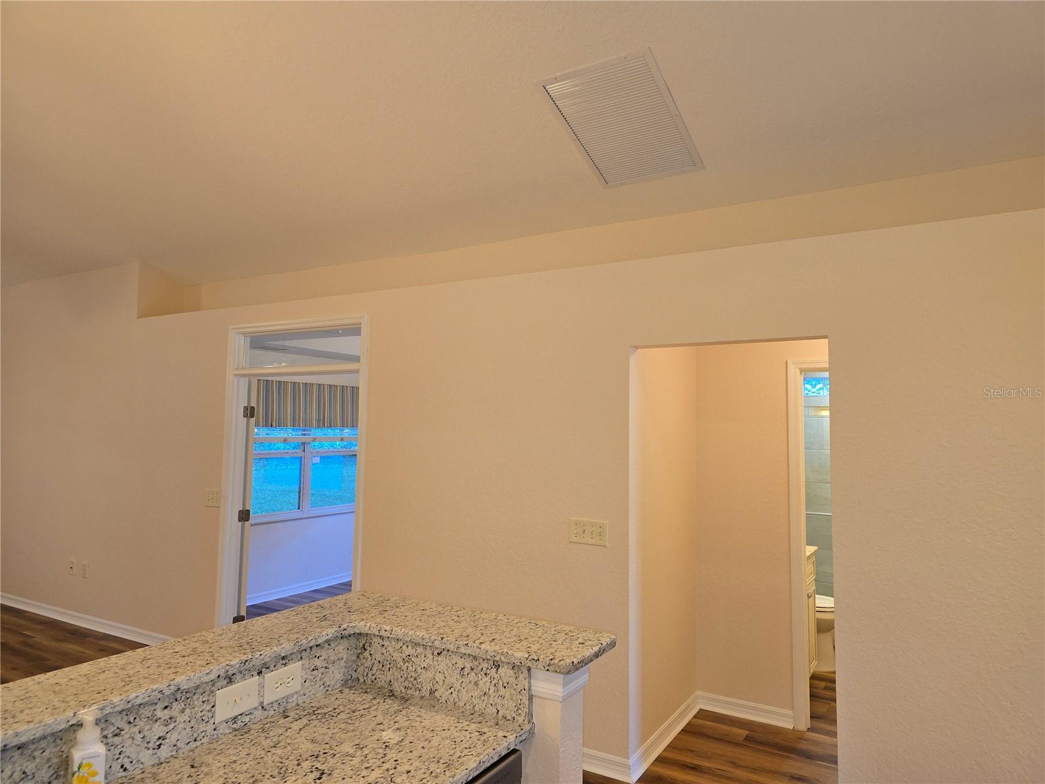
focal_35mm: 23
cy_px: 392
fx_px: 694
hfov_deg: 73.9
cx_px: 522
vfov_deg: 58.9
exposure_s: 1/40
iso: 100
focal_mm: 6.3
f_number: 1.7
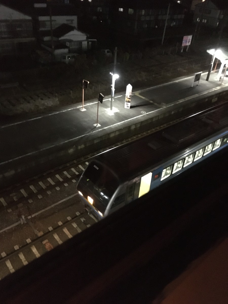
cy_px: 152
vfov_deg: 61.7
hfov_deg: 48.2
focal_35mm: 29
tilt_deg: -35.0
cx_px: 114
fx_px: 255
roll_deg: -1.6
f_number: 2.2
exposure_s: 1/15
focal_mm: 4.15
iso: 2000
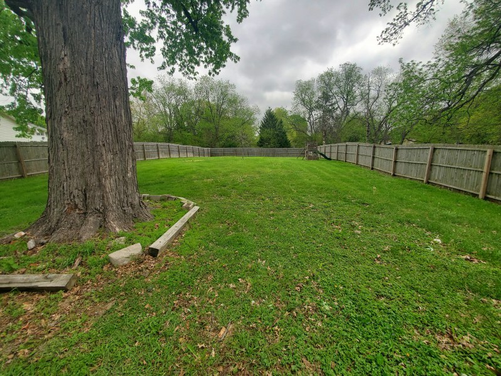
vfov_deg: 89.9
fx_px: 188
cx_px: 250
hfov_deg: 106.2
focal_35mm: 13
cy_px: 188
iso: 50
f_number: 2.2
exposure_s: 1/885
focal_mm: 1.8
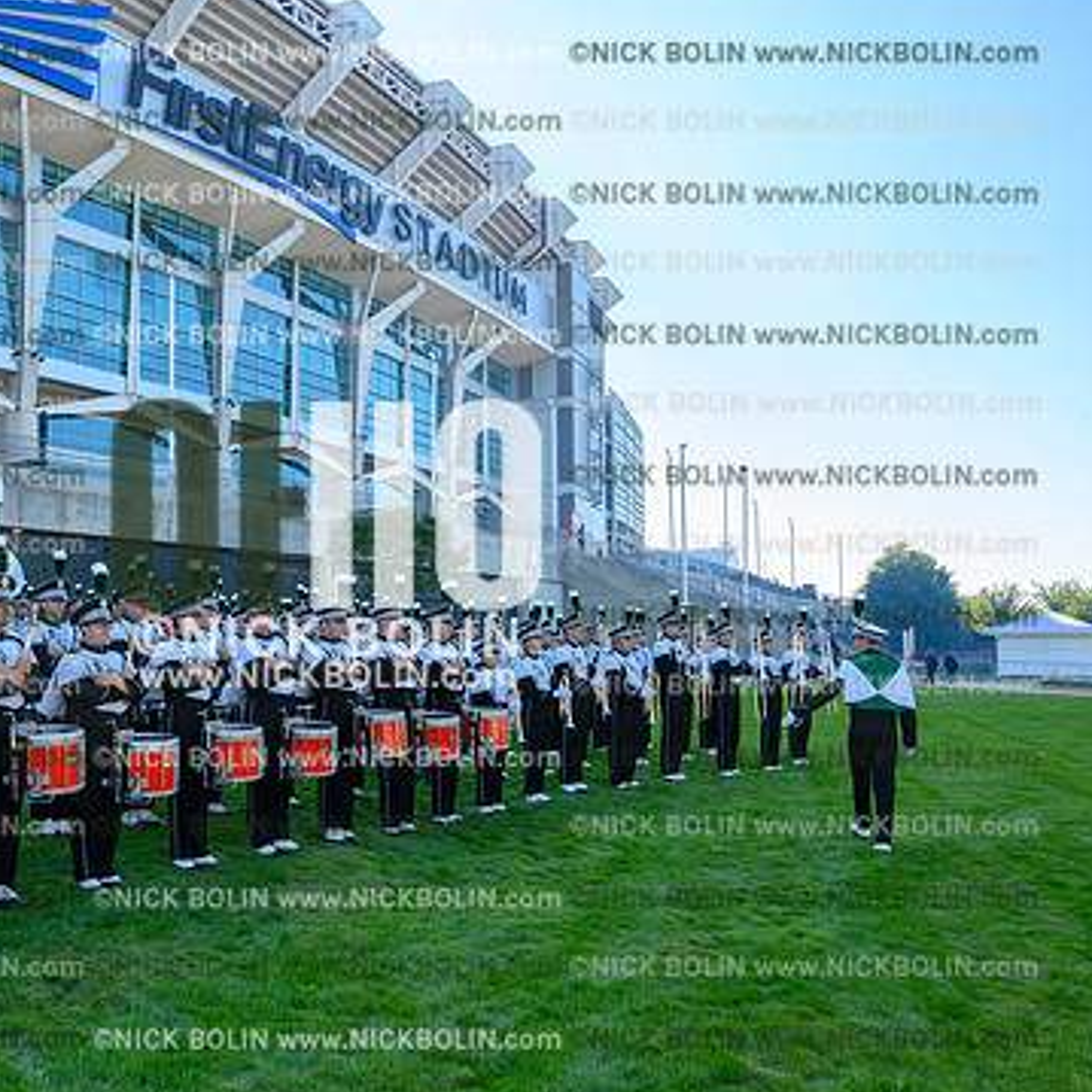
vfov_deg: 49.7
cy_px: 546
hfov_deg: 48.5
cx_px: 325
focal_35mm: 33
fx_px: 1178
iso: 800
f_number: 8
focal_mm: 24
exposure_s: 1/640
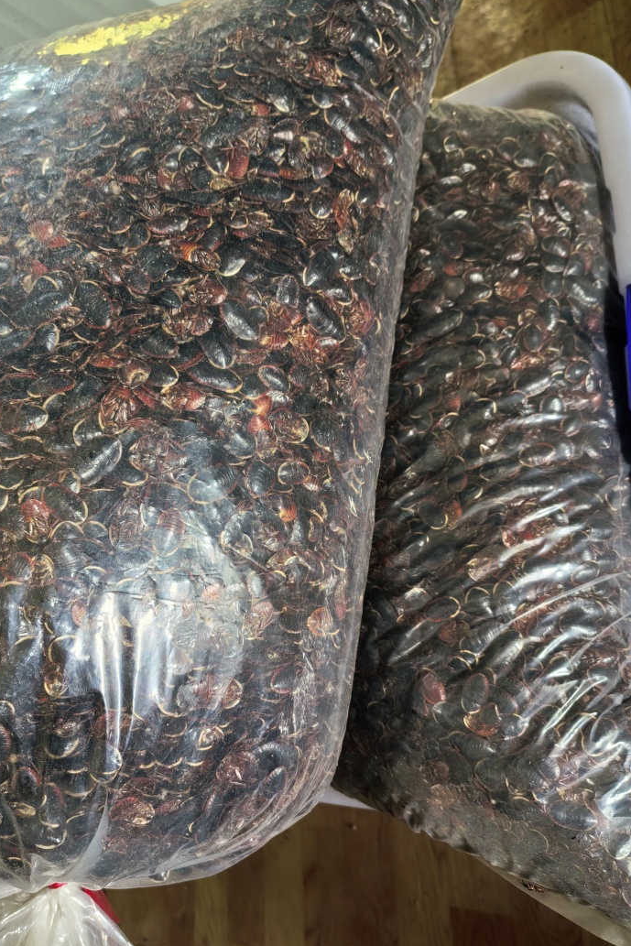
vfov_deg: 63.7
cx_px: 280
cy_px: 477
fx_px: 762
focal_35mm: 29
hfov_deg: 44.9
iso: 250
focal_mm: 5.52
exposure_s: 1/40
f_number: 1.9
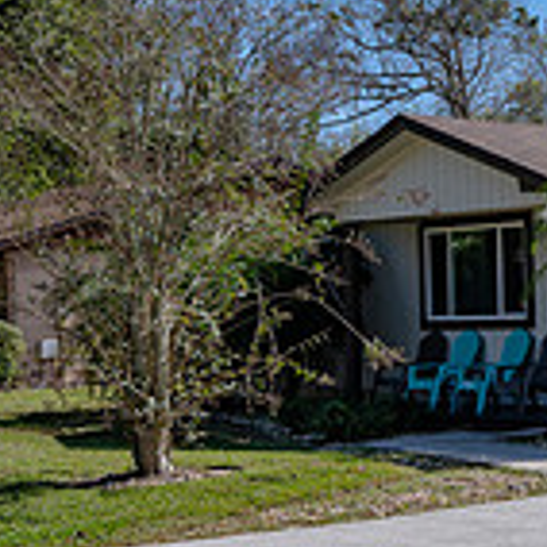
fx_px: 1609
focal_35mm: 90
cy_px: 306
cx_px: 847
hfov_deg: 17.2
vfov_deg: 19.3
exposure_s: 1/200
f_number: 8
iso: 64
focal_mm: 24
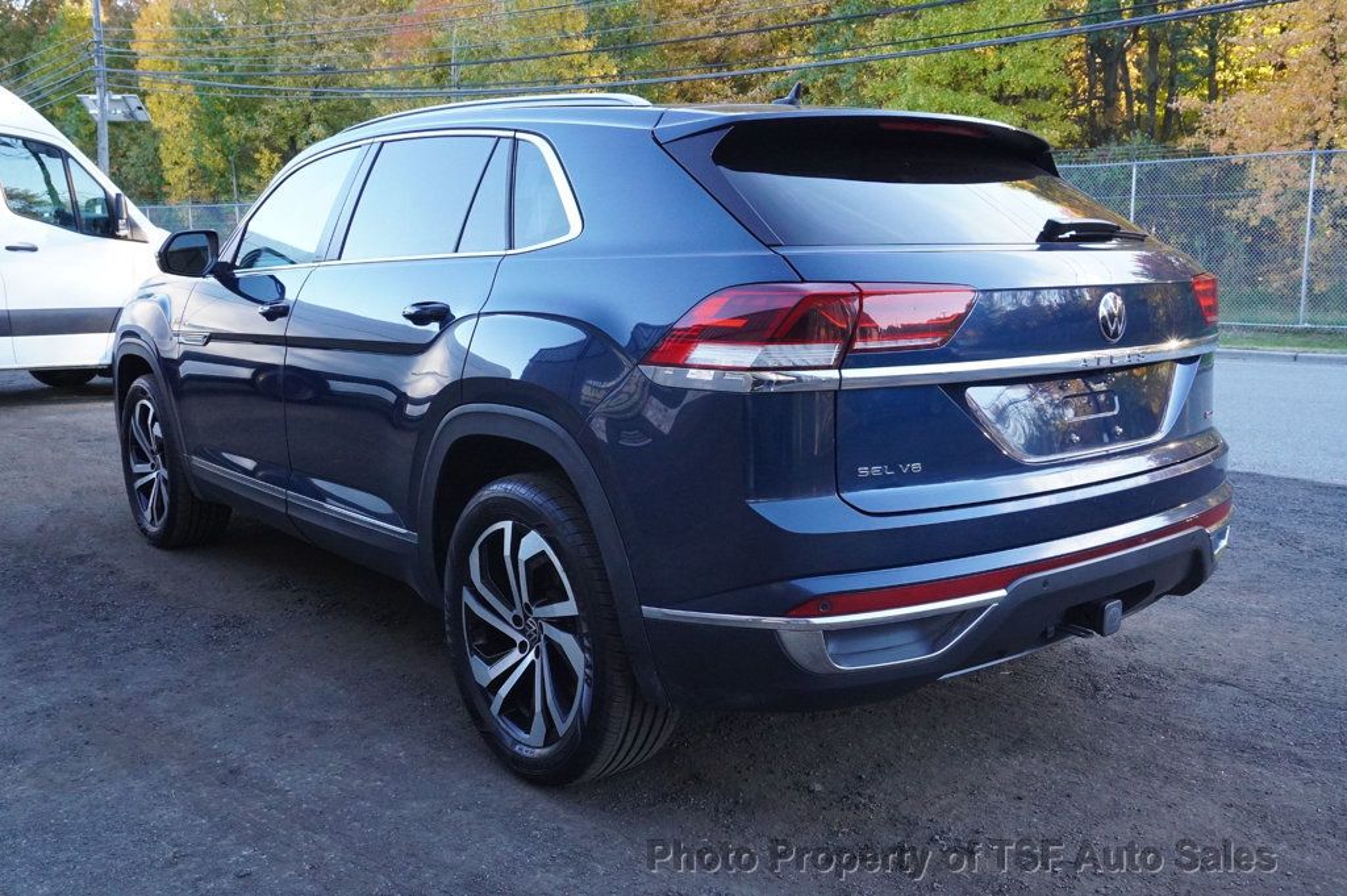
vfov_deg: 39.9
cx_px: 674
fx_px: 1234
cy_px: 448
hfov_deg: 57.3
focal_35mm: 33
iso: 3200
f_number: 9
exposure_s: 1/250
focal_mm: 22
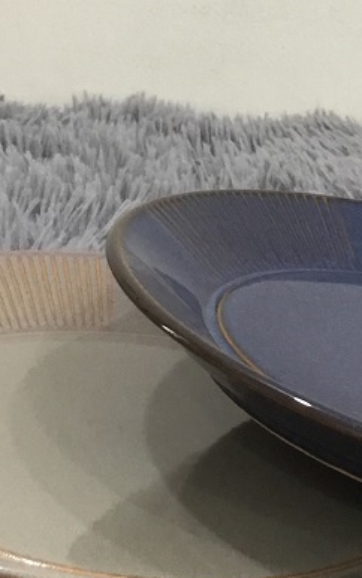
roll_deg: -0.7
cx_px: 311
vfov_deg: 20.3
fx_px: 1609
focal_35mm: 102
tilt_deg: -17.0
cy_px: 175
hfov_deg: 12.8
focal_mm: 3.3
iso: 100
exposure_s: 1/33
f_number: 2.4
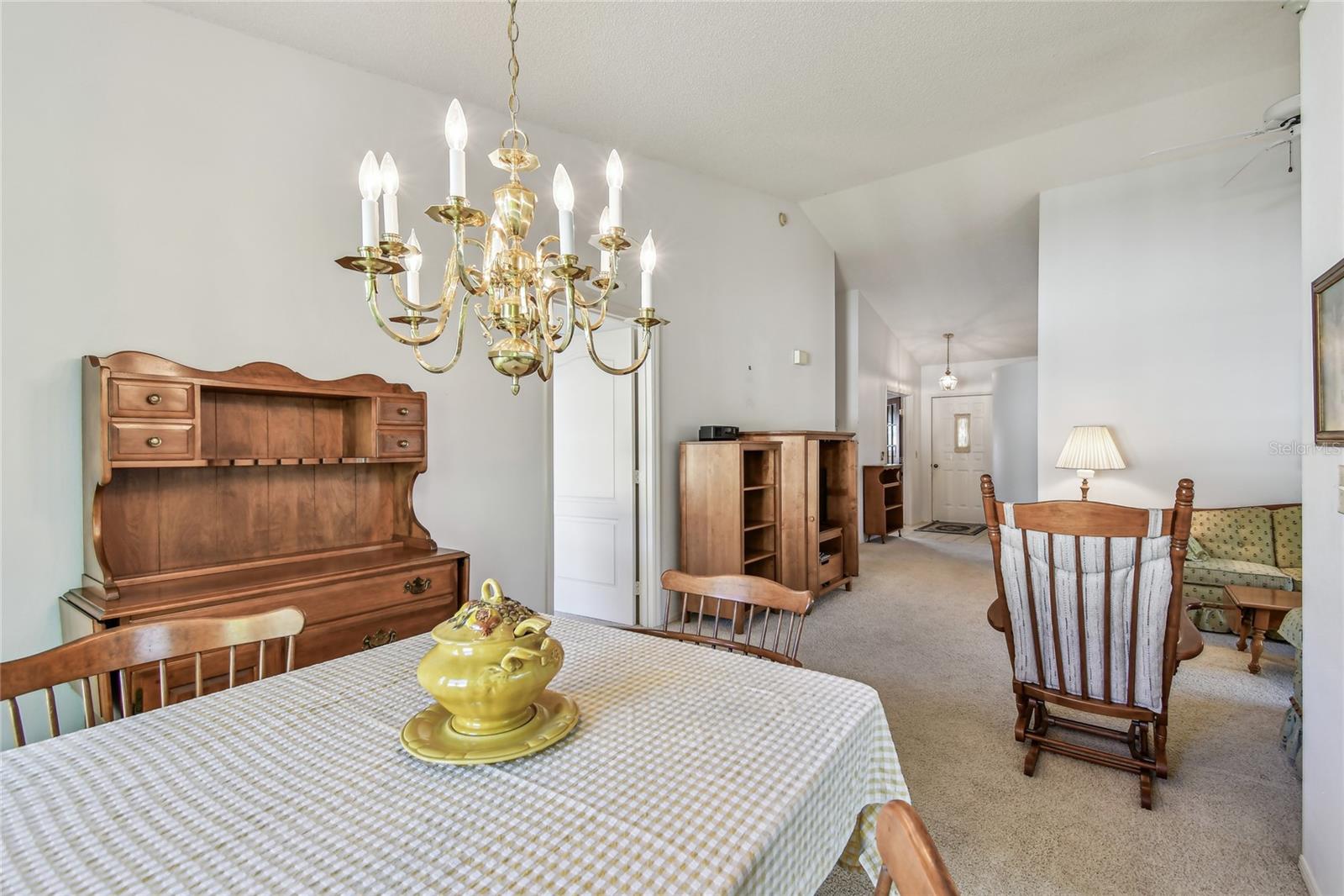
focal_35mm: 15
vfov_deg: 77.3
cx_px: 672
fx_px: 560
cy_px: 448
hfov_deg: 100.4
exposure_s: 1/8
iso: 100
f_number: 7.1
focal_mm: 10
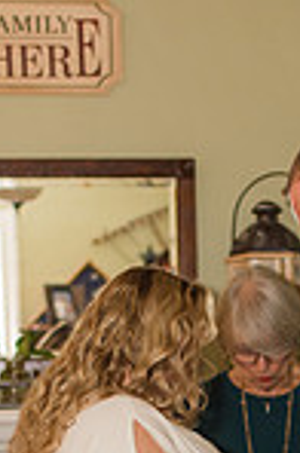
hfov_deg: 8.5
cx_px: 324
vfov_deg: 12.4
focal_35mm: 160
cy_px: 609
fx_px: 2009
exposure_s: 1/160
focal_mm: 35
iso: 400
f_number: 1.8
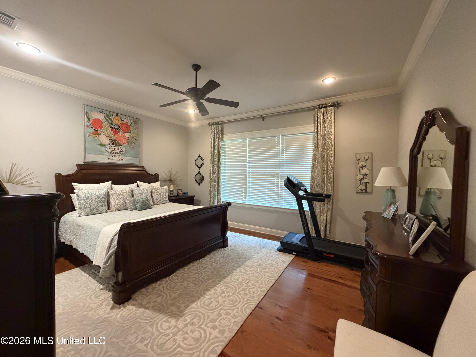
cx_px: 238
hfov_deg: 102.1
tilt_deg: -1.5
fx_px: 193
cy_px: 178
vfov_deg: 85.7
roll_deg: -0.2
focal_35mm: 14
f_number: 2.2
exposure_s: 1/60
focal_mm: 2.22
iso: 640
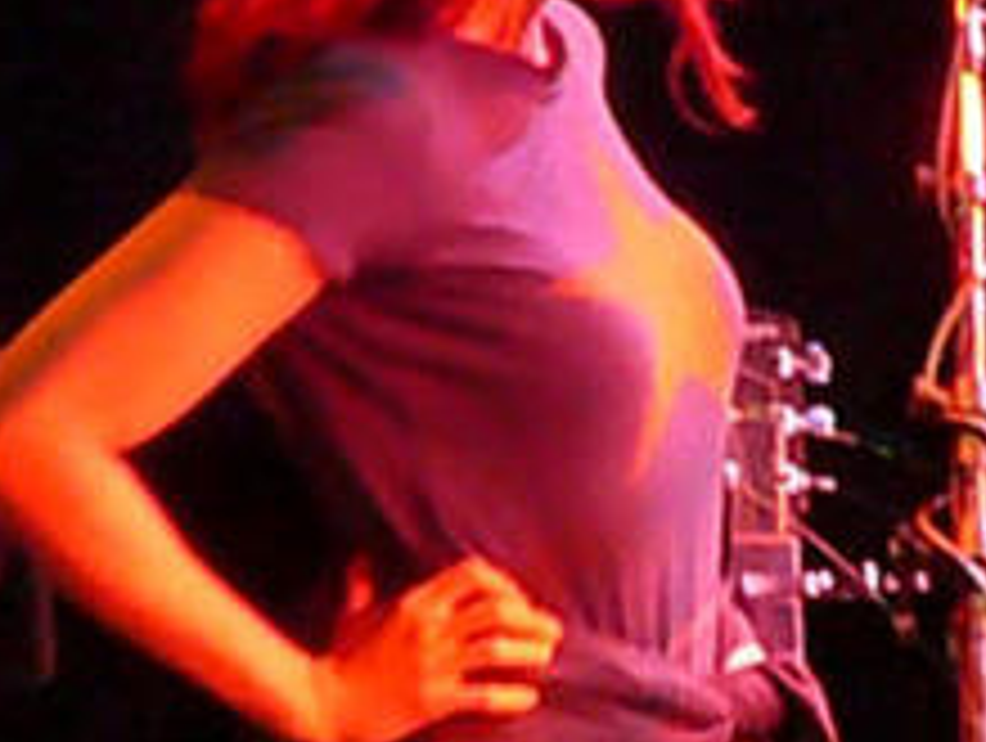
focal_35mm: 1021
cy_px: 315
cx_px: 743
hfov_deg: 1.9
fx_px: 29130
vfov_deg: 1.5
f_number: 4.2
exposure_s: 1/20
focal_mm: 52
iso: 1600
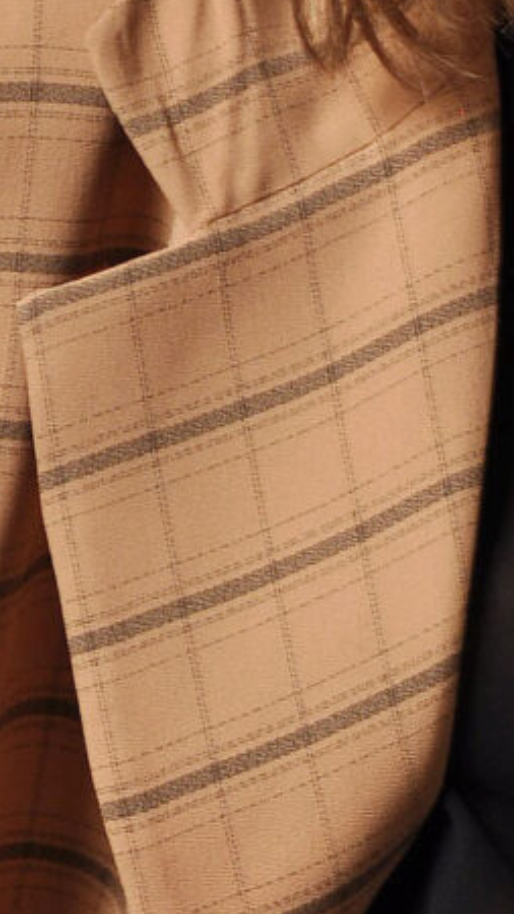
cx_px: 648
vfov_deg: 4.6
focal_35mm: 471
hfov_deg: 2.6
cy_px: 1046
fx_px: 11416
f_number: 5.3
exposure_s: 1/125
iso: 200
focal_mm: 66
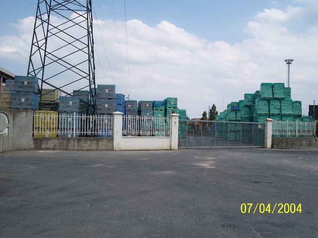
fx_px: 349
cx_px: 159
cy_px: 119
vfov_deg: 37.7
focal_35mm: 38
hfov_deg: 49.0
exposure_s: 1/1000
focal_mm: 8
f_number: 4.8
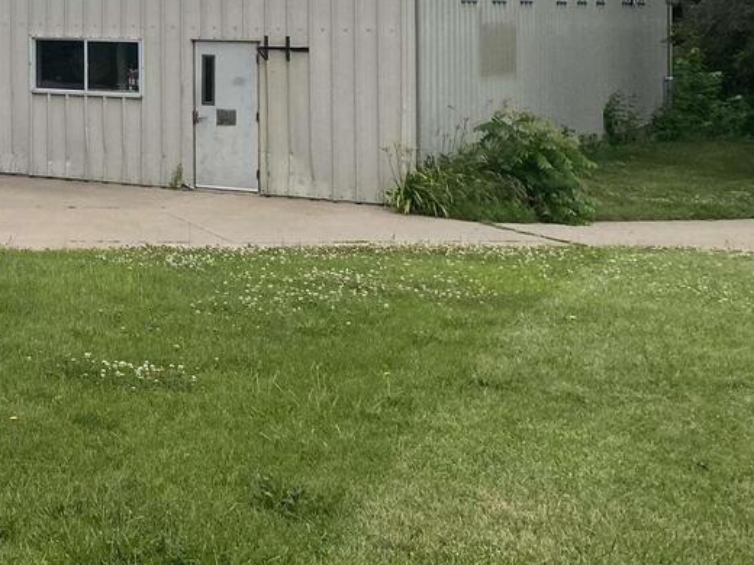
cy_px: -16
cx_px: -251
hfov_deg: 23.6
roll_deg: +0.0
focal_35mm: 72
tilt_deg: +1.2
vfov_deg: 19.8
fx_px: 1568
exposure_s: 1/2817
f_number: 1.8
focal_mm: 4.25
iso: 32
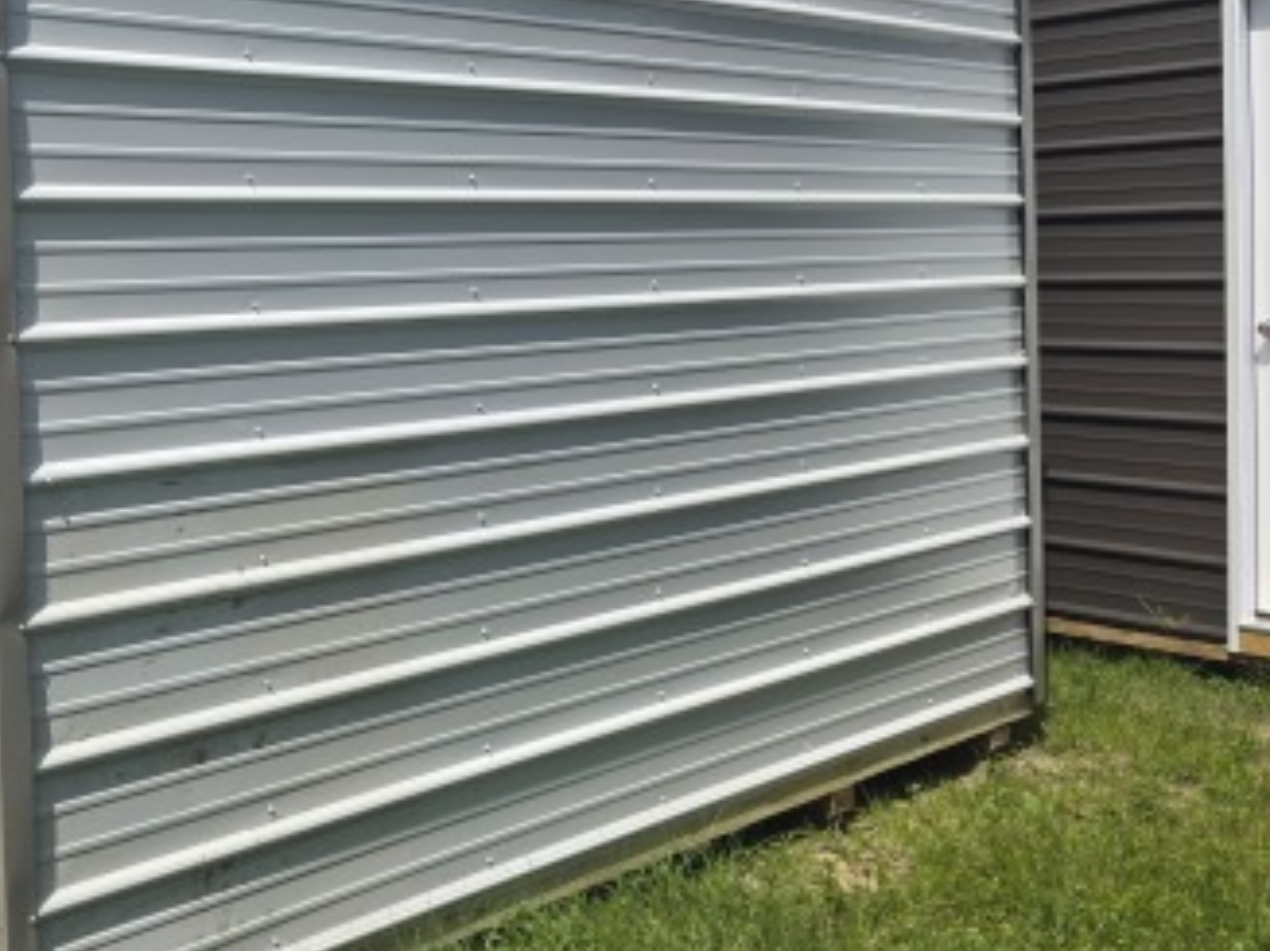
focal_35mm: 45
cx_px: 74
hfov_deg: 38.5
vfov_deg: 31.6
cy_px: 241
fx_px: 1650
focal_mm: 6.3
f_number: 1.7
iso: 50
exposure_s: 1/7944
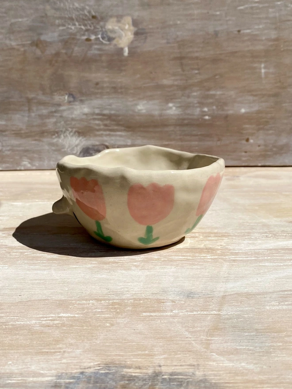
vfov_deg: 67.3
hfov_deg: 53.1
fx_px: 292
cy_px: 194
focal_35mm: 26
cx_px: 146
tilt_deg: -9.7
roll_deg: +1.4
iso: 32
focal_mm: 4.25
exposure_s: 1/6757
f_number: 1.8
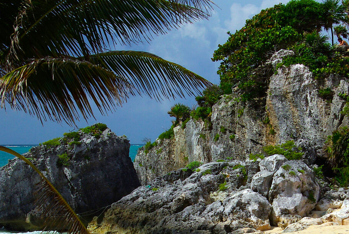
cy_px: 201
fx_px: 1068
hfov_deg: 18.5
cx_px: 245
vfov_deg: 12.4
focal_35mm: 110
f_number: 9.5
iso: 100
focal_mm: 28
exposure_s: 1/750
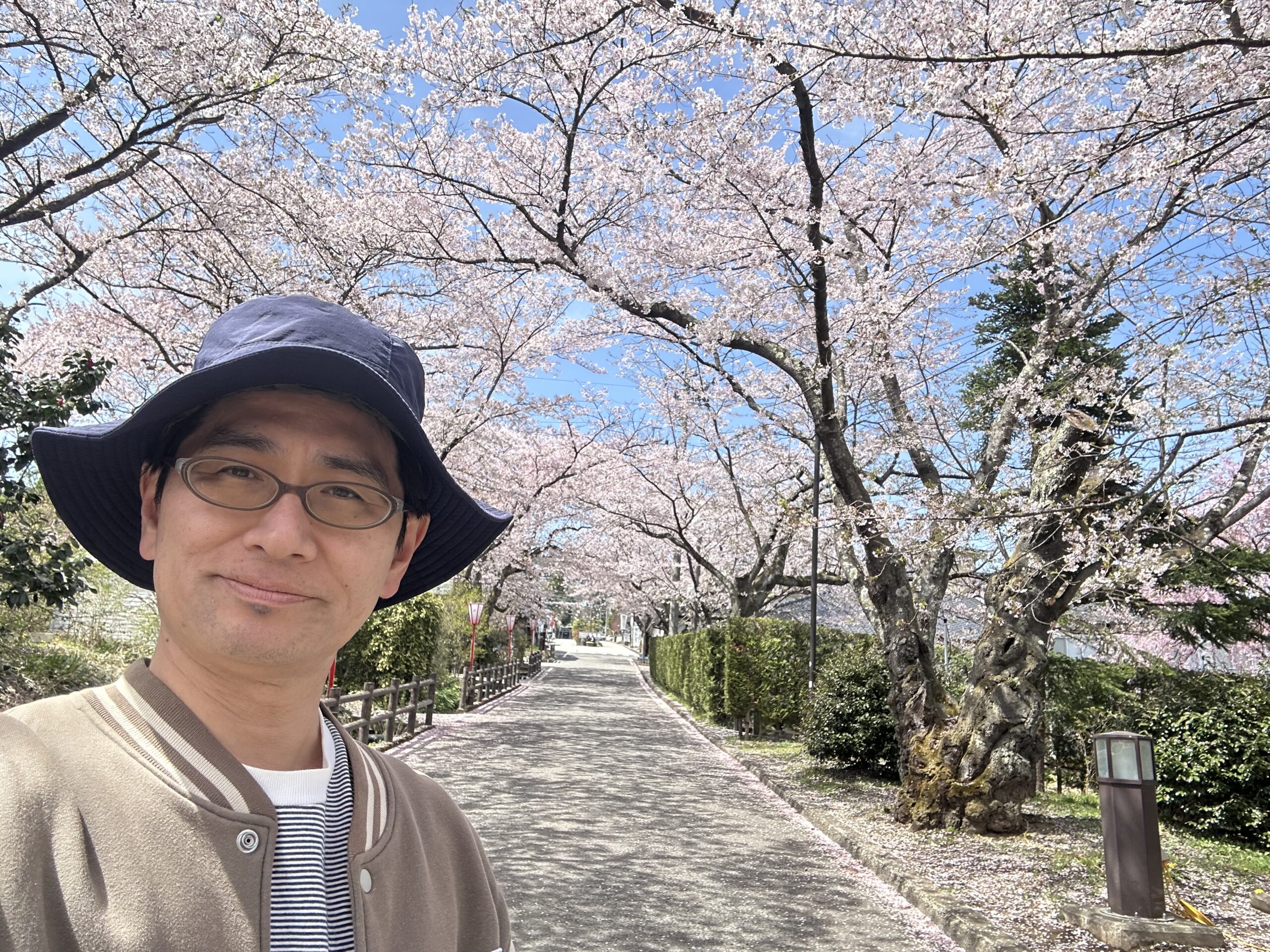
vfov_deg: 58.9
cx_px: 635
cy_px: 476
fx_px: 844
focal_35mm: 23
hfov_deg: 73.9
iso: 25
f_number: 1.9
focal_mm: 2.69
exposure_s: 1/429
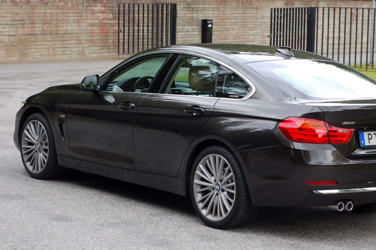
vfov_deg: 13.9
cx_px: 230
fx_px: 1023
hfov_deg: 20.8
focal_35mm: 98
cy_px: 112
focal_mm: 50
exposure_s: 1/100
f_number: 5
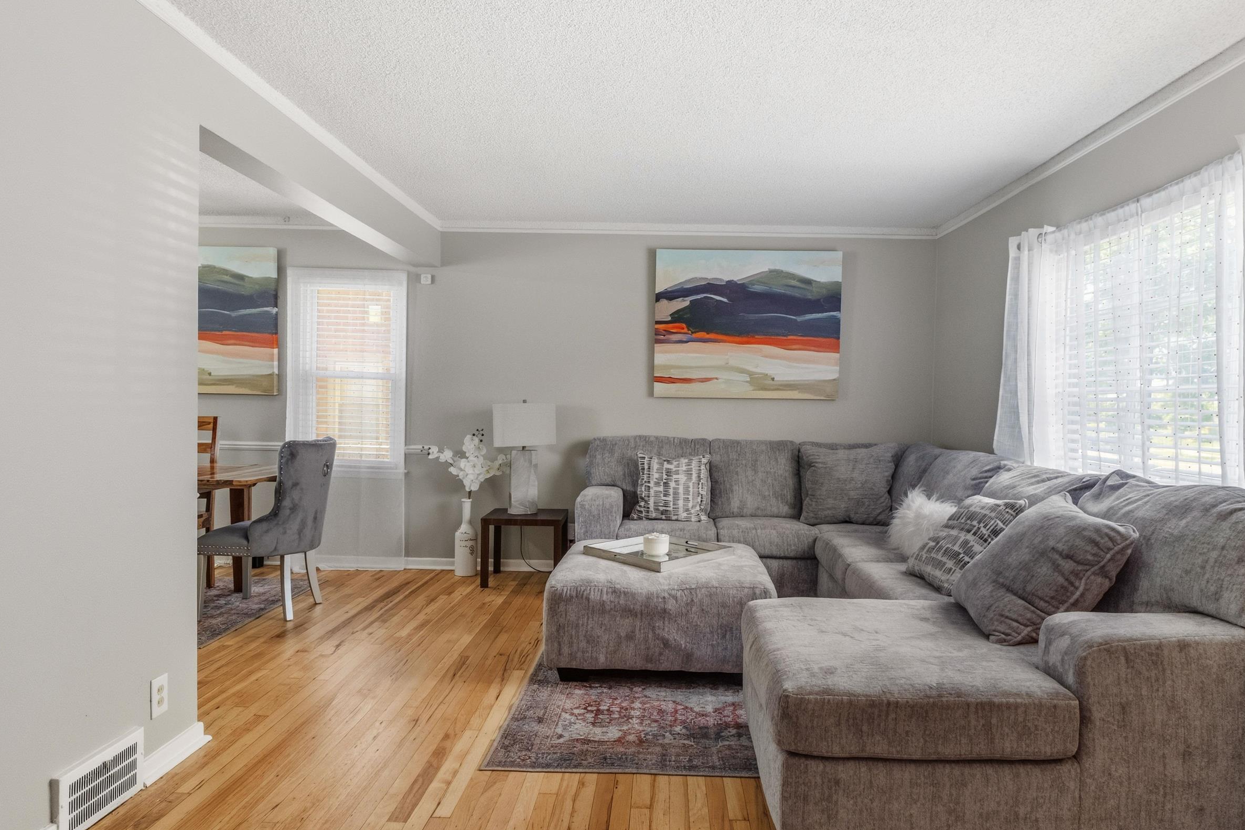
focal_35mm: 22
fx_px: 761
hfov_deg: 78.6
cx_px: 638
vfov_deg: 57.2
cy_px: 391
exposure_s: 1
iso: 1000
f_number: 8
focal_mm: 11.5
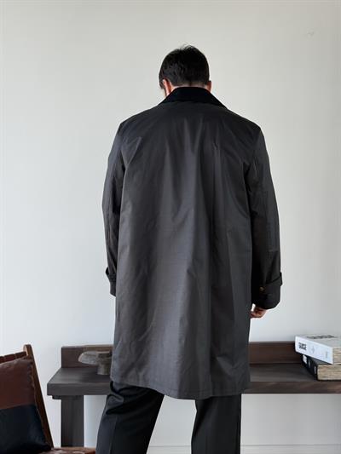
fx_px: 630
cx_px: 170
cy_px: 227
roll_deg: +0.7
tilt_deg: -0.2
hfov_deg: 30.3
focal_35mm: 48
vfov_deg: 39.6
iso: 80
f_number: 1.78
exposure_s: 1/219
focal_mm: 6.76
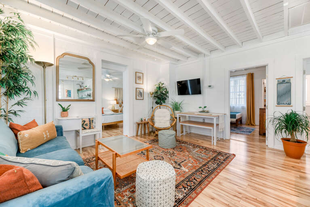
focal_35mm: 14
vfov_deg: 81.3
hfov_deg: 104.2
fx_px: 121
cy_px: 104
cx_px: 155
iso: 250
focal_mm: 14
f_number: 8
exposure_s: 1/13
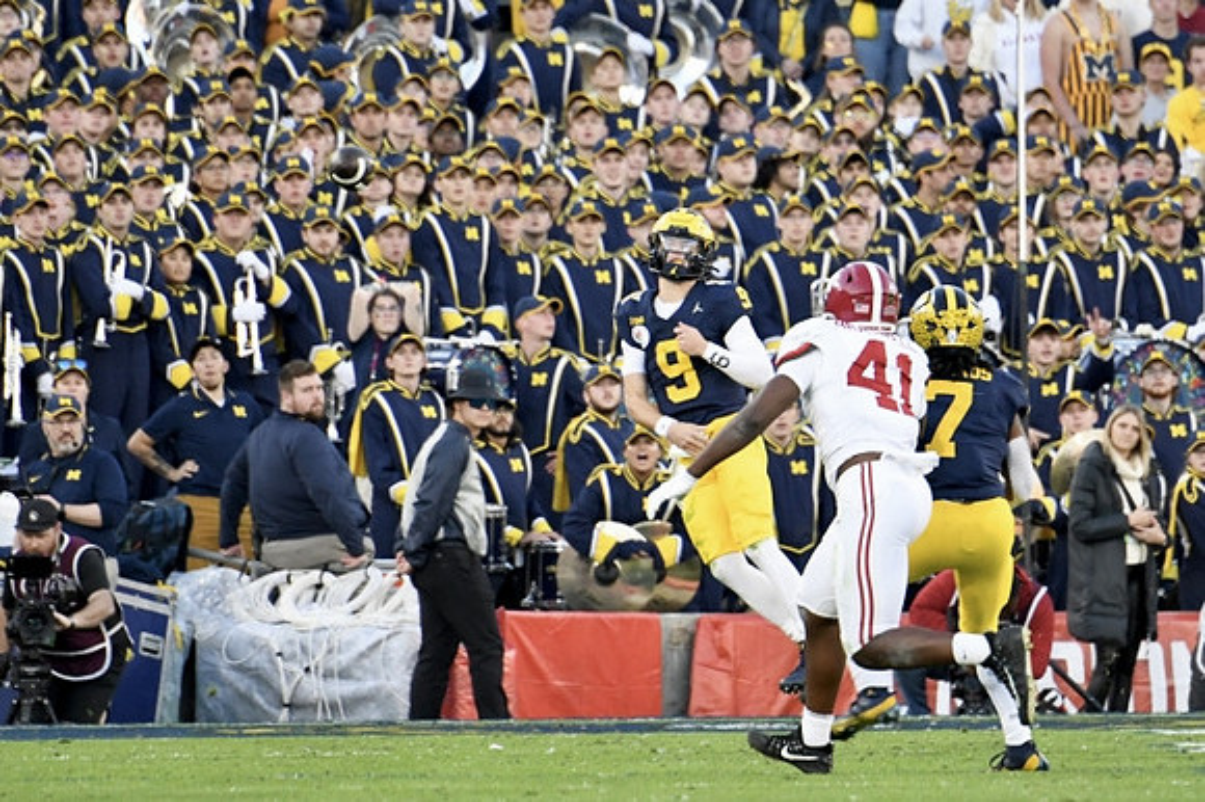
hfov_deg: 3.4
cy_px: 401
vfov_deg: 2.3
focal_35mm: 600
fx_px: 20071
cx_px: 602
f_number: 5.6
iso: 3200
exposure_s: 1/1000
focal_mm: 400
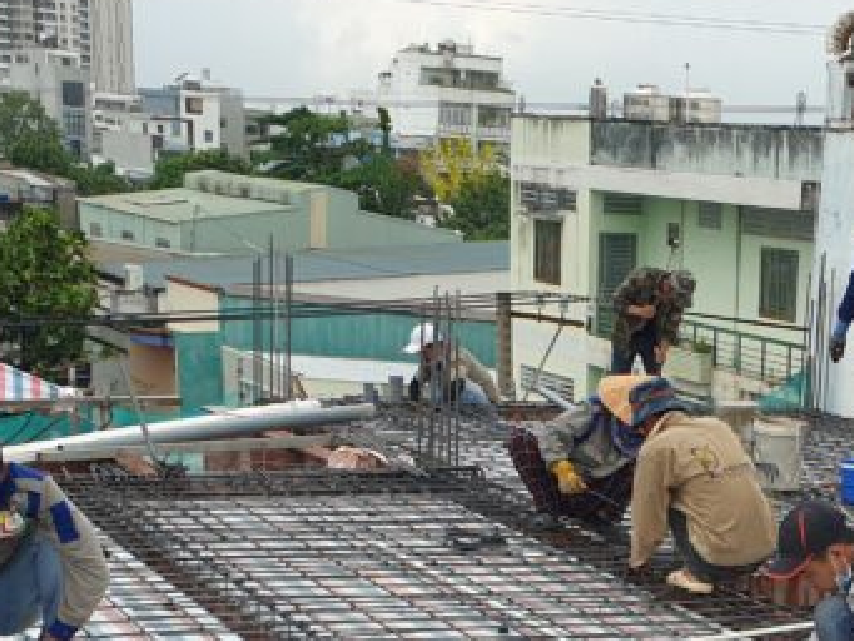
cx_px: 811
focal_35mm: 78
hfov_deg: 24.1
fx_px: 1925
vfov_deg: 17.5
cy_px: 884
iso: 50
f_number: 2.4
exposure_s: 1/1093
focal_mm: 4.3
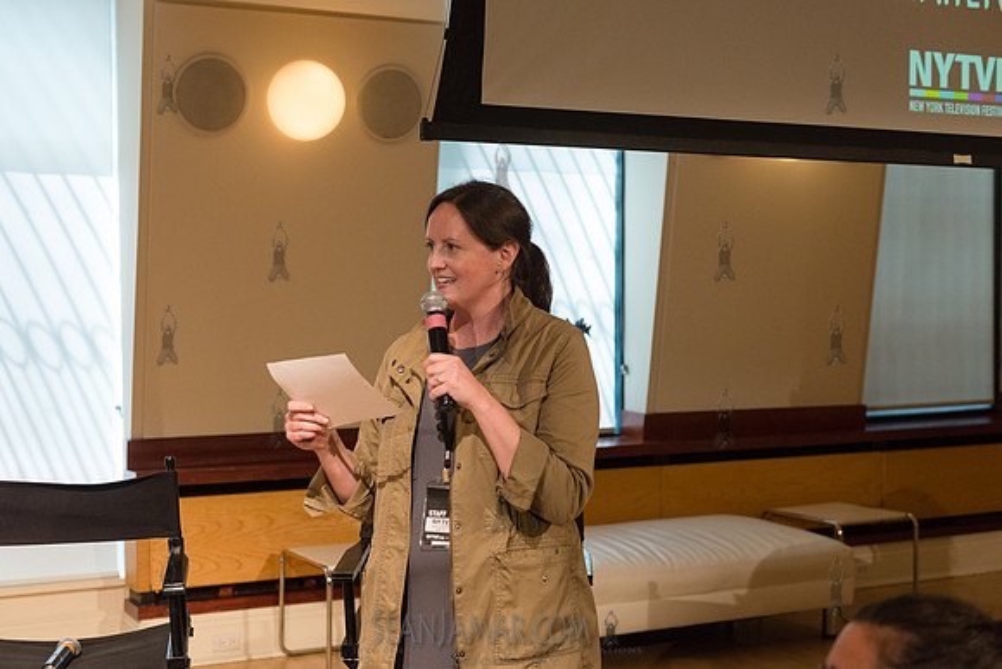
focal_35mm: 55
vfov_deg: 24.6
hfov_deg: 36.2
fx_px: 1531
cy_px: 334
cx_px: 501
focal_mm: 55
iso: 2500
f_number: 4
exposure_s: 1/320
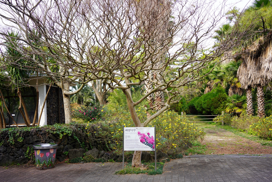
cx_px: 136
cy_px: 91
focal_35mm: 35
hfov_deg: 54.4
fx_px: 264
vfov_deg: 37.9
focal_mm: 35
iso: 100
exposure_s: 1/100
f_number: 5.6
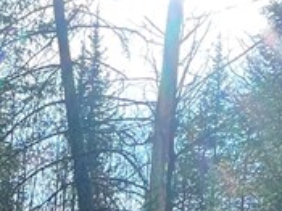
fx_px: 619
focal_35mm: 76
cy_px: 409
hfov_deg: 23.3
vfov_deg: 15.7
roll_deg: -0.5
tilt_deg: +2.4
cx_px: -63
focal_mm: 1.57
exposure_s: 1/424
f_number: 1.8
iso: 32
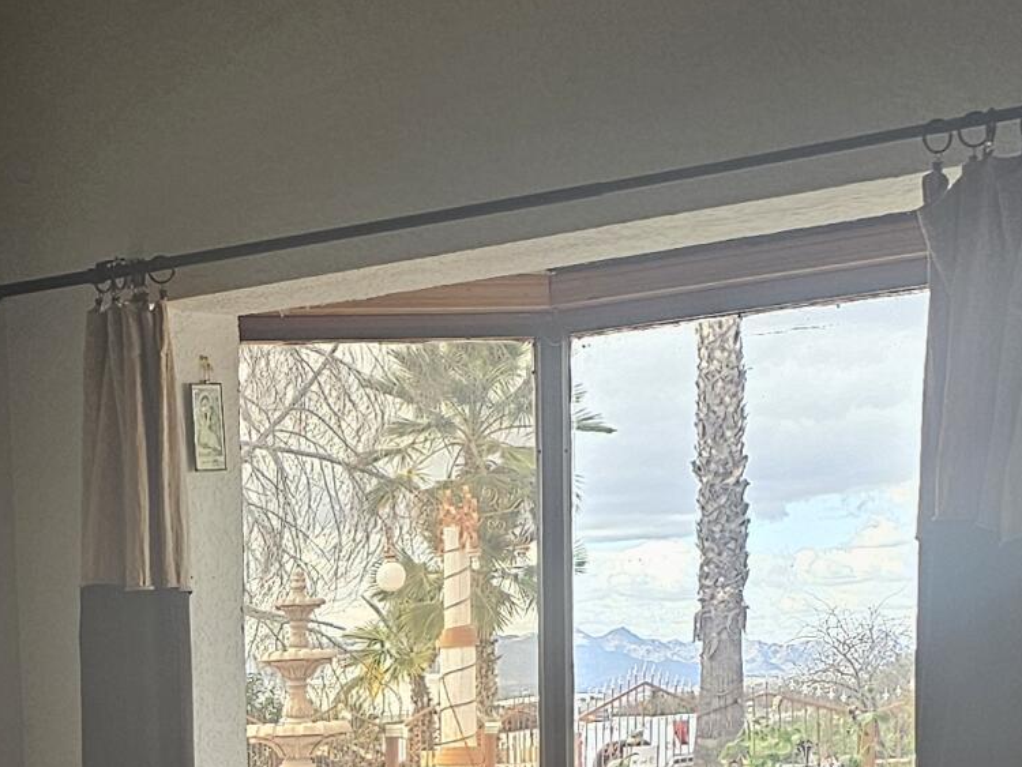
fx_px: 2717
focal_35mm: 92
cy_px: 1041
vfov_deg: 15.2
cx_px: 23
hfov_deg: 20.7
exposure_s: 1/180
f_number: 1.7
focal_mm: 6.3
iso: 125
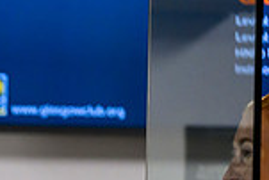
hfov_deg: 3.2
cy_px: 302
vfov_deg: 2.2
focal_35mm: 633
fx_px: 4734
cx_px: -219
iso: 4000
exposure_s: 1/320
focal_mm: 165
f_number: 2.8
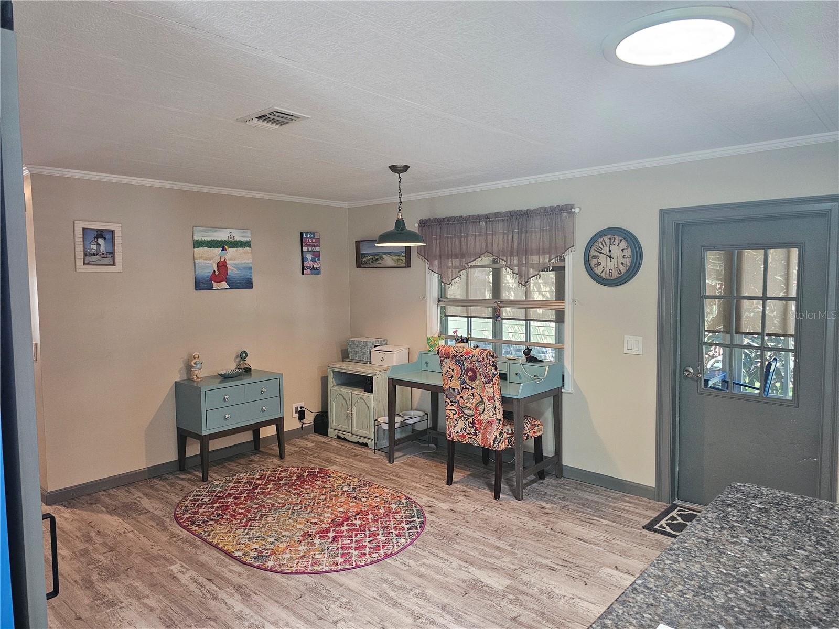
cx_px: 420
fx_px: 557
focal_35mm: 23
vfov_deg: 58.9
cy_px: 314
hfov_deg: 73.9
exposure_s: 1/120
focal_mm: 6.3
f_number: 1.7
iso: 500
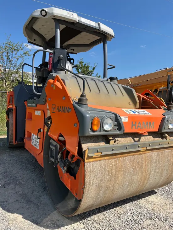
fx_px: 173
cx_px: 86
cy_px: 115
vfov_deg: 67.3
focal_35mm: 26
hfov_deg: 53.1
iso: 50
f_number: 1.6
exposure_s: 1/3215
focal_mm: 5.1
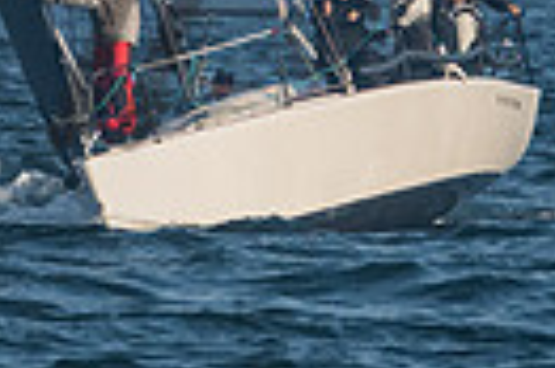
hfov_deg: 1.5
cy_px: -567
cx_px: 205
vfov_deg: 1.0
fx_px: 20925
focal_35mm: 1359
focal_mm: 200
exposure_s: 1/800
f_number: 8
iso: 400
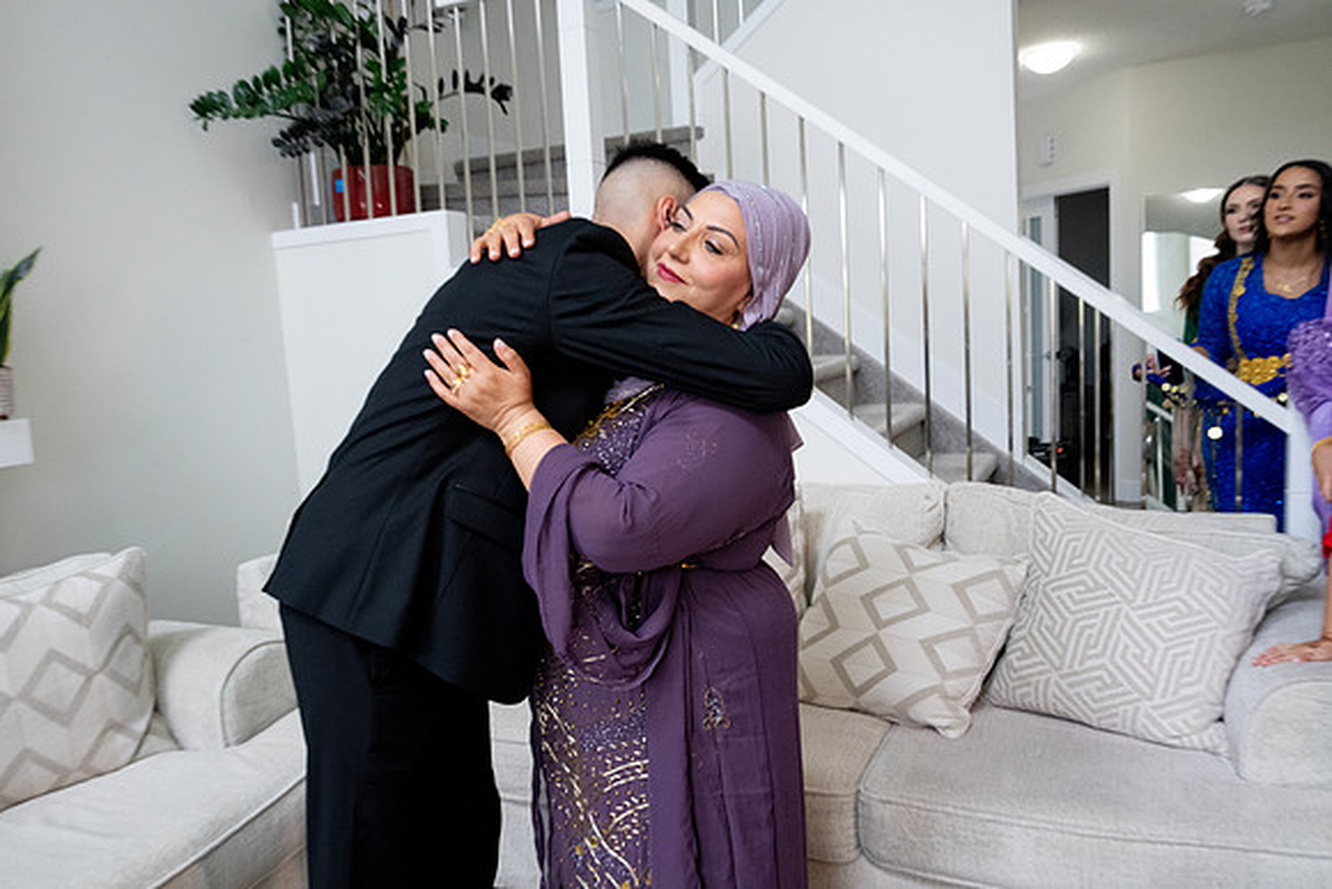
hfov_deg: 67.4
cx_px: 666
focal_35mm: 27
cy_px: 444
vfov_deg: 48.0
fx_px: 999
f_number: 9
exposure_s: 1/160
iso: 5000
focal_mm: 27
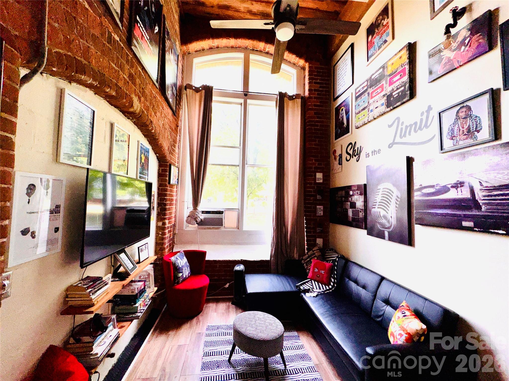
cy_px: 190
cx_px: 254
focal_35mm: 14
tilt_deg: +3.0
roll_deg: -1.5
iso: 32
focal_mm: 2.22
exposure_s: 1/200
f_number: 2.2
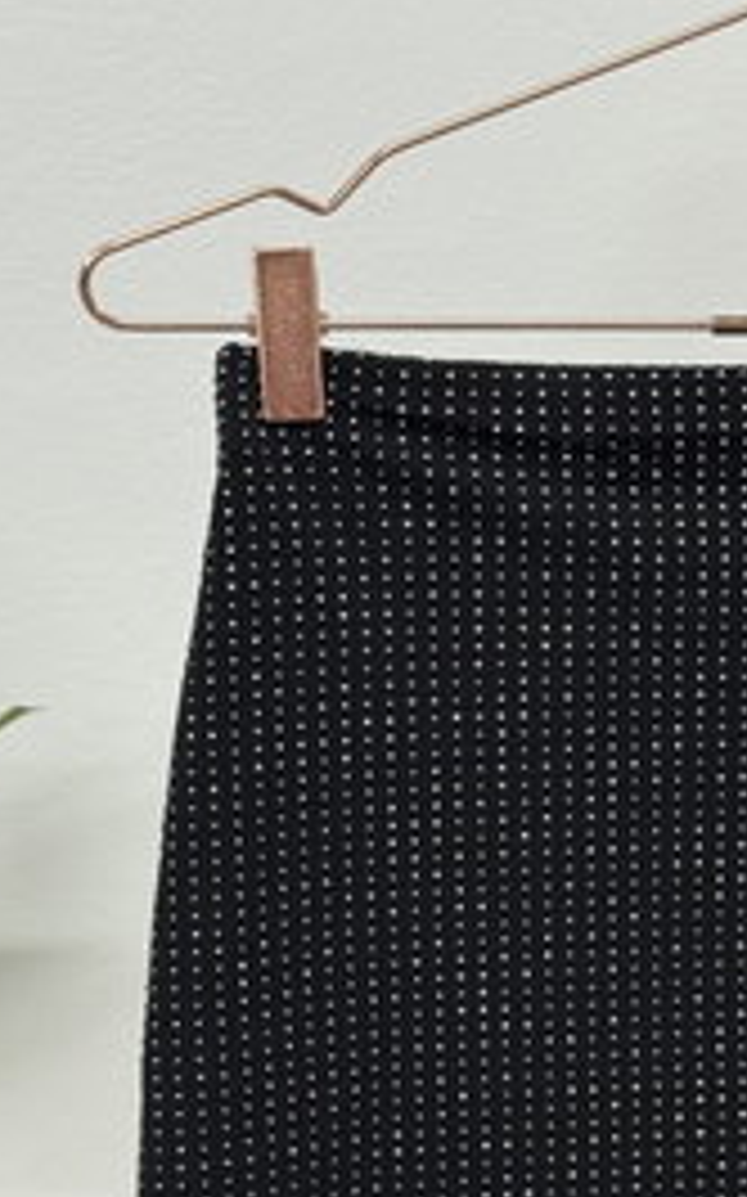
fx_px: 3326
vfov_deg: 20.4
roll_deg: +0.7
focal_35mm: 102
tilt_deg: -10.5
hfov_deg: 12.7
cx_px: 756
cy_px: 659
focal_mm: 6.76
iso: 100
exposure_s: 1/50
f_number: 1.78
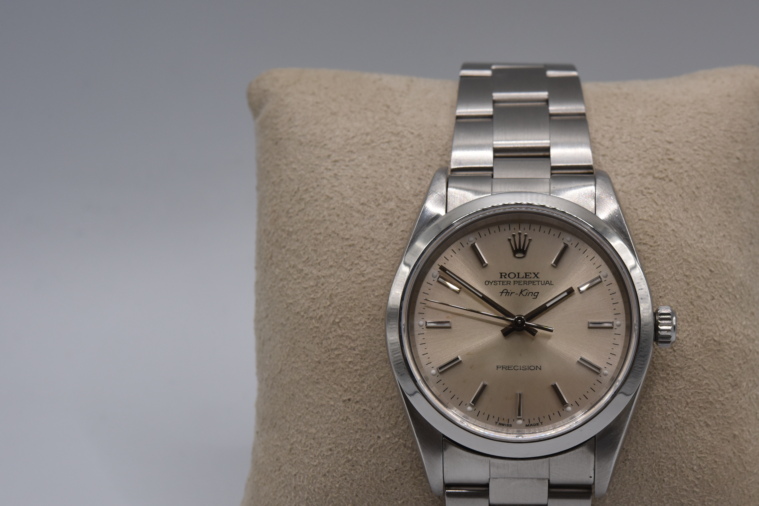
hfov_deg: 24.6
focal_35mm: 82
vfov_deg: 16.7
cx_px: 509
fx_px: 1729
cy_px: 280
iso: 640
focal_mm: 60
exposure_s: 1/60
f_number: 18
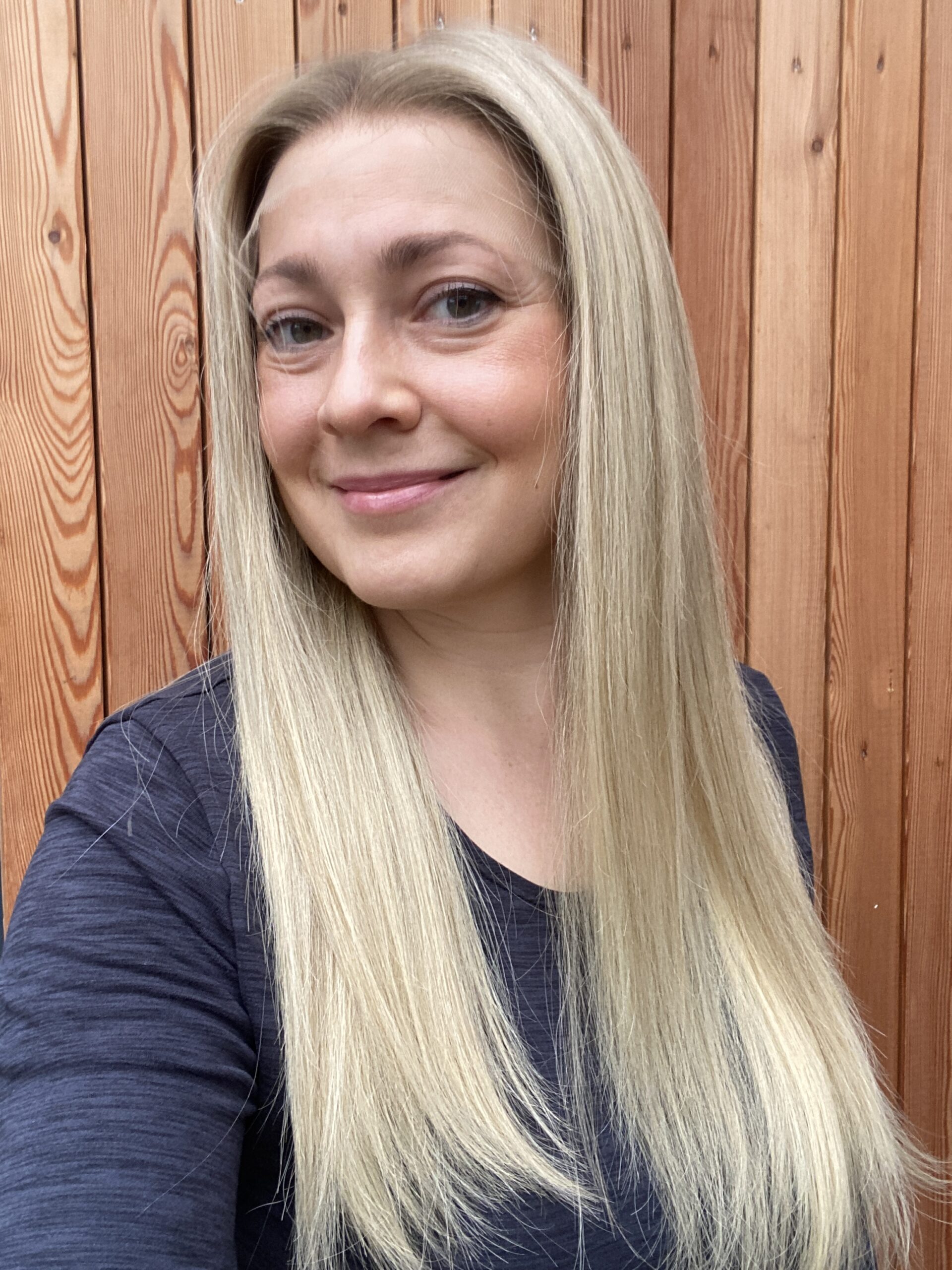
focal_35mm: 30
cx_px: 476
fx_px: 1100
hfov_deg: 46.8
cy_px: 635
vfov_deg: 60.0
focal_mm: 2.71
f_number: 2.2
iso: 100
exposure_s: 1/89
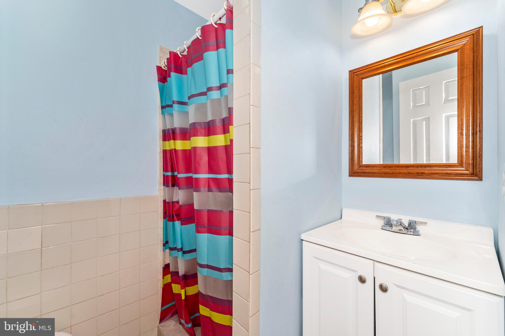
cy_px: 168
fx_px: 196
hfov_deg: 104.3
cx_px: 252
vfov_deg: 81.2
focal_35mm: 14
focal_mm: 14
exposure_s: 1/100
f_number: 7.1
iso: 320
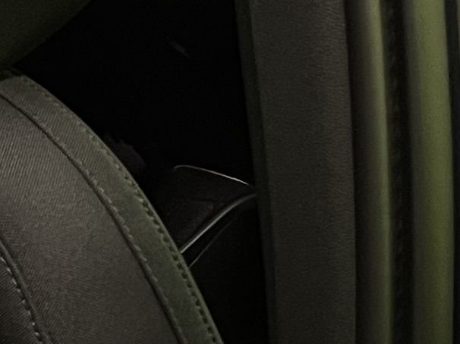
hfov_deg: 9.9
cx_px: -680
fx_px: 2298
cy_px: 574
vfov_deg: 8.3
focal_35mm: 173
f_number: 1.6
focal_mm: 4.2
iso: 320
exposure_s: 1/50
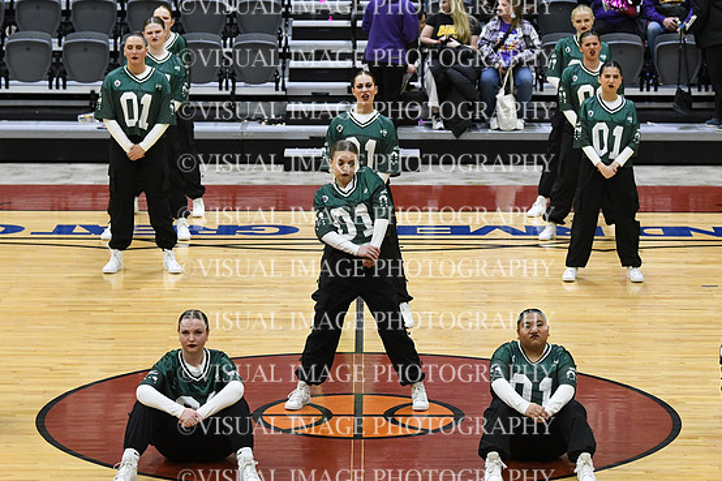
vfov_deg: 8.9
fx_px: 3087
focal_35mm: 154
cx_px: 366
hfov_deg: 13.3
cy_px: 242
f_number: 4
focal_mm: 98
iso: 3200
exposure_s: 1/250
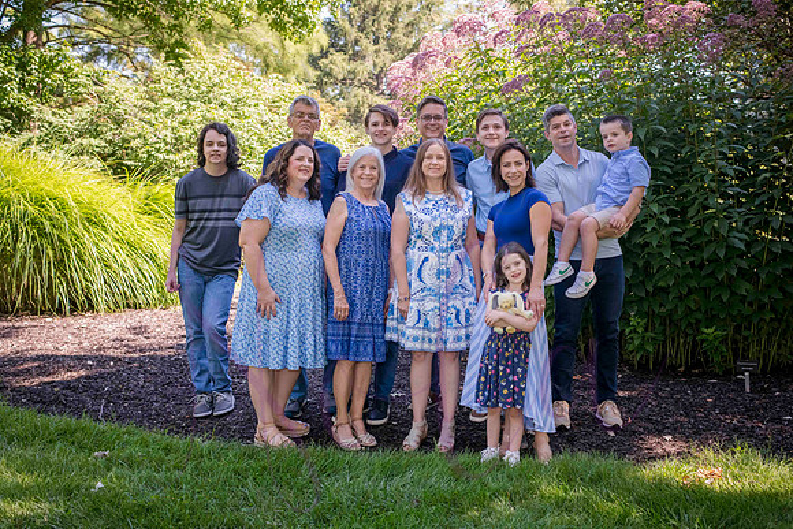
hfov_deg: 39.6
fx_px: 1102
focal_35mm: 50
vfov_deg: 27.0
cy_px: 264
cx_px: 396
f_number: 4.5
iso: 400
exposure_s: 1/320
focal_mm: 50
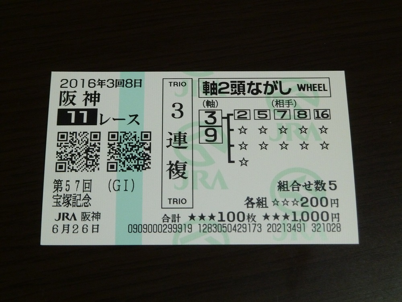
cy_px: 151
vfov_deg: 18.9
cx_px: 201
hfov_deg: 25.0
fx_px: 906
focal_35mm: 78
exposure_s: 1/25
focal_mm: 12.8
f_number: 4.2
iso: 400
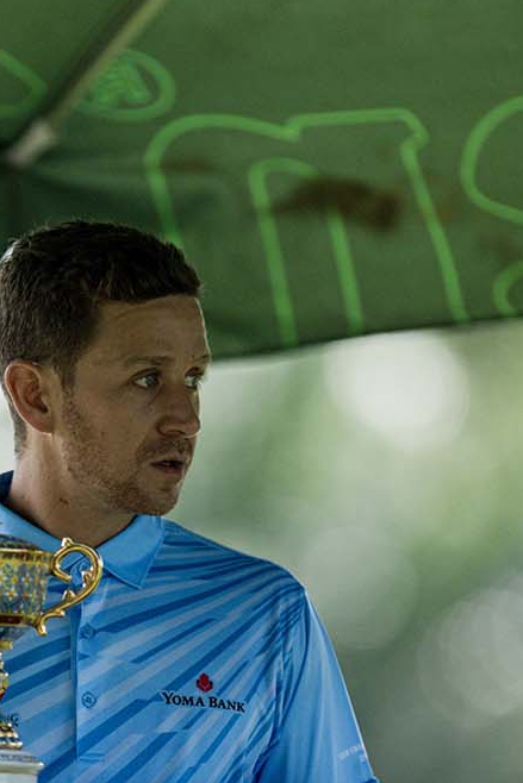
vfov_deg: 2.4
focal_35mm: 875
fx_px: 19056
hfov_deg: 1.6
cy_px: 746
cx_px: 32
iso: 1100
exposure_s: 1/5000
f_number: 2.8
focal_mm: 400
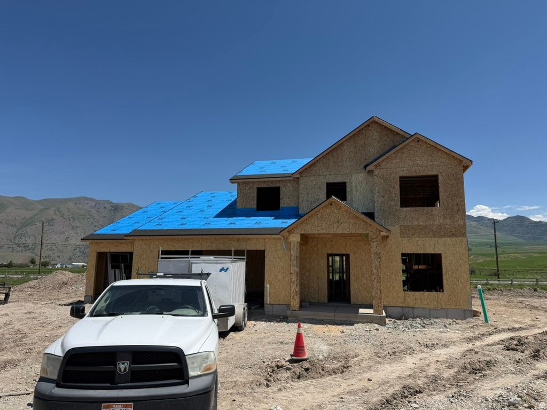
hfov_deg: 71.6
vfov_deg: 56.8
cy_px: 205
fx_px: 379
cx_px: 274
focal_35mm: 24
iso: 80
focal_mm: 6.76
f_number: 1.78
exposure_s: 1/6173
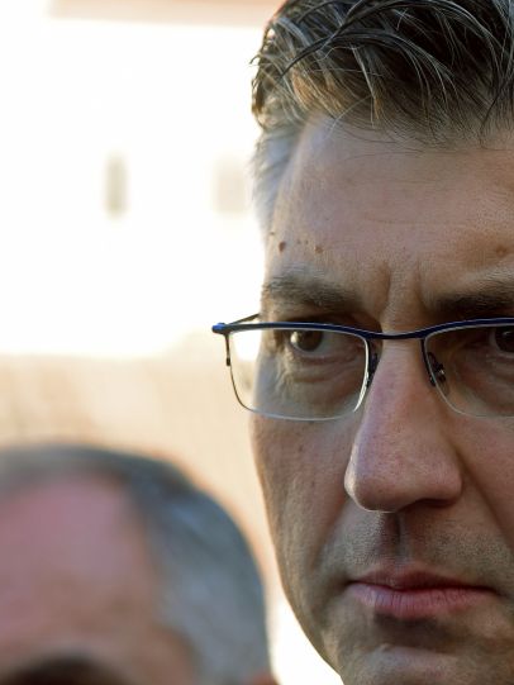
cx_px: 506
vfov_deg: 8.8
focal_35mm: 224
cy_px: 363
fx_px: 4433
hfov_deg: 6.6
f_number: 4.5
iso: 400
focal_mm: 105
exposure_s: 1/800
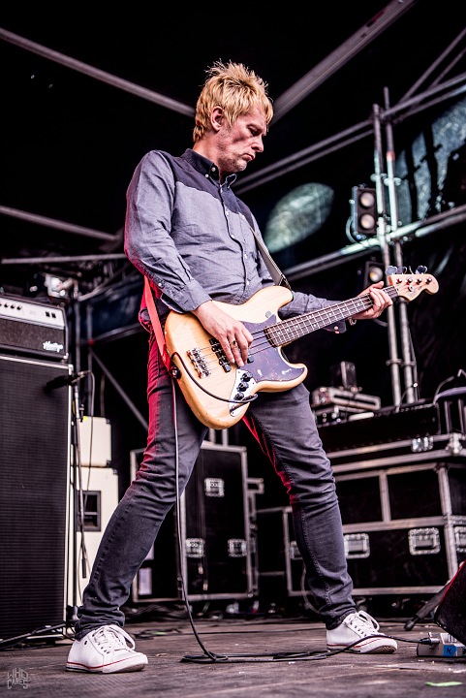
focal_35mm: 52
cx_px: 233
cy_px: 349
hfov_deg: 26.0
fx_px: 1008
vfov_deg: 38.2
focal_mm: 52
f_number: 2.8
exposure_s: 1/100
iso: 125
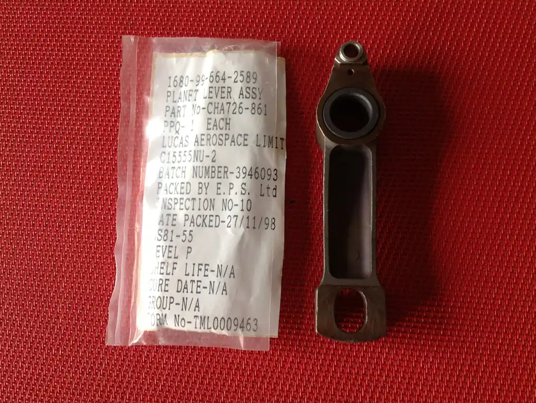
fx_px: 558
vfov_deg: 39.7
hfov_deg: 51.3
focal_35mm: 36
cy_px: 204
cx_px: 260
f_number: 2.4
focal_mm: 4.28
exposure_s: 1/60
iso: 80
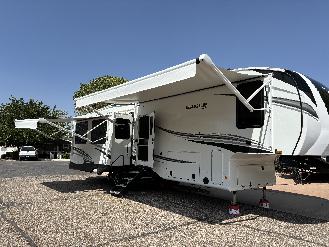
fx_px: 247
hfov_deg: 67.3
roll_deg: -2.0
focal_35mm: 26
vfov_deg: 53.1
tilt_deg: +4.3
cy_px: 124
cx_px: 164
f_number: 1.6
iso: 50
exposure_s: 1/4255
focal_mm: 5.96
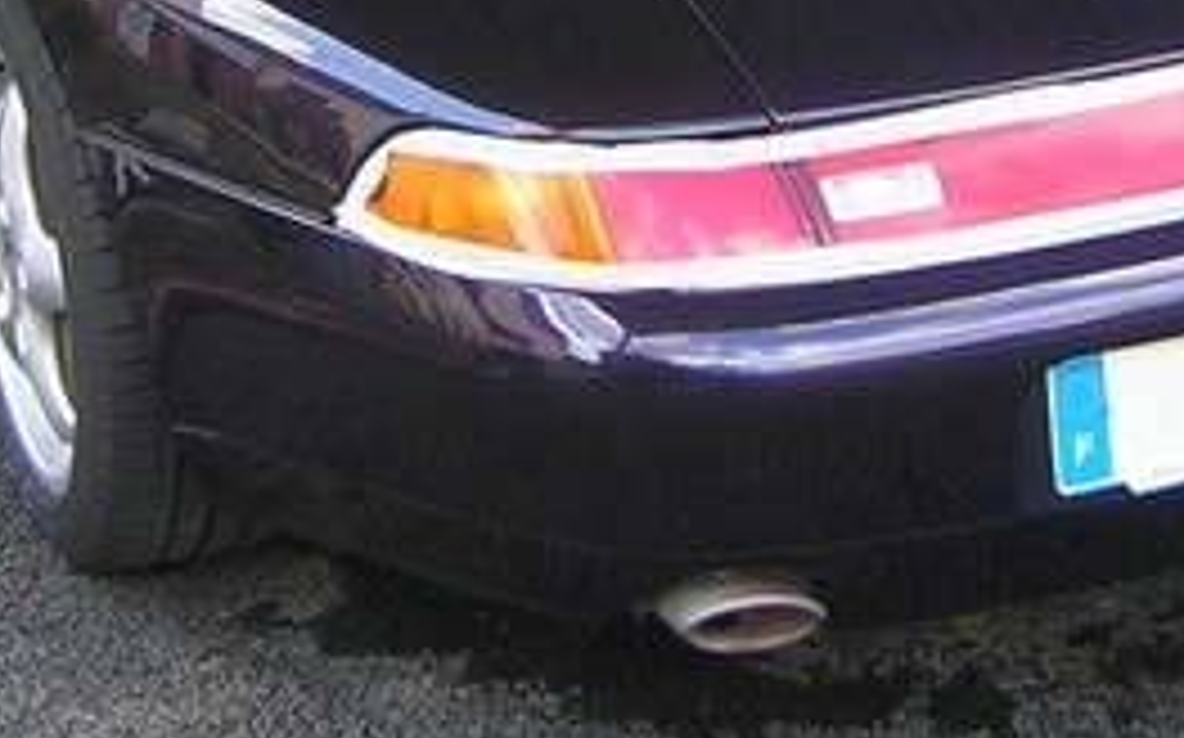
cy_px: -36
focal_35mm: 93
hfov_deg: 22.3
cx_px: 545
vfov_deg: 13.8
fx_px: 2999
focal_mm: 4.7
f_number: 2.6
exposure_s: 1/118
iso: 100
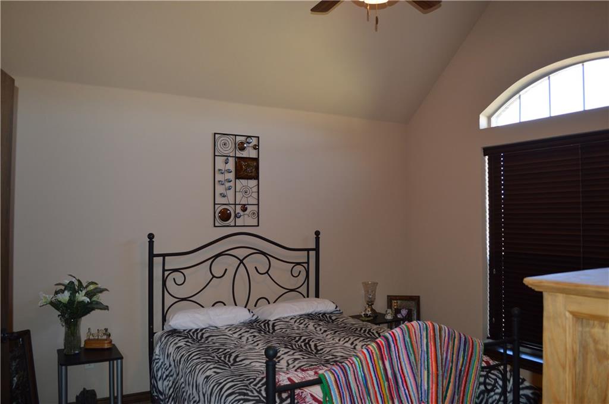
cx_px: 304
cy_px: 202
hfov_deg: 67.4
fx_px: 456
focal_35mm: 27
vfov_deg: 47.8
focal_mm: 18
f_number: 3.5
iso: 450
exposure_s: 1/60
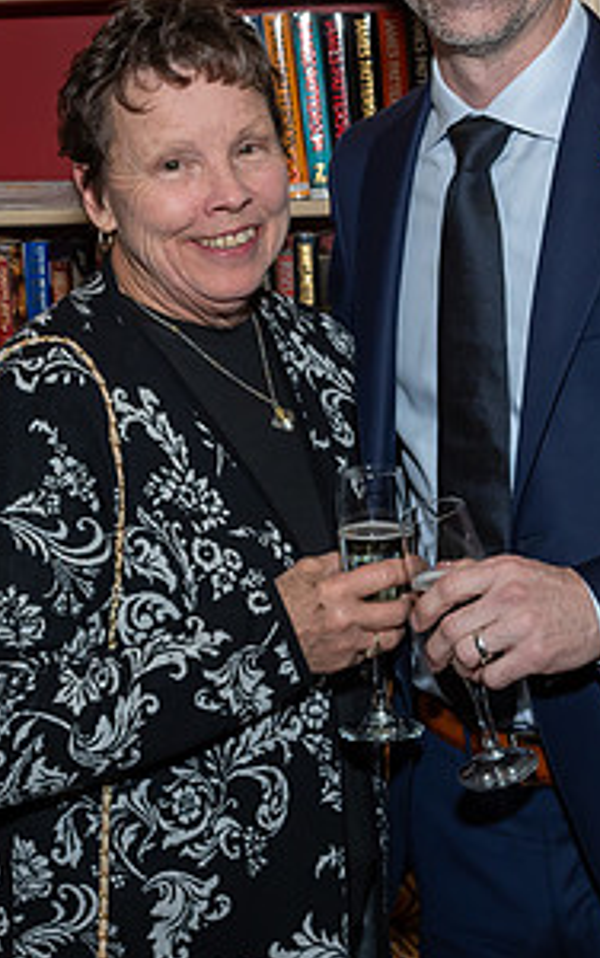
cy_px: 284
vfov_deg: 21.7
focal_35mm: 95
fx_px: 2481
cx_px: 481
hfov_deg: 13.7
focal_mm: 26
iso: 400
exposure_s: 1/250
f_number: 6.3
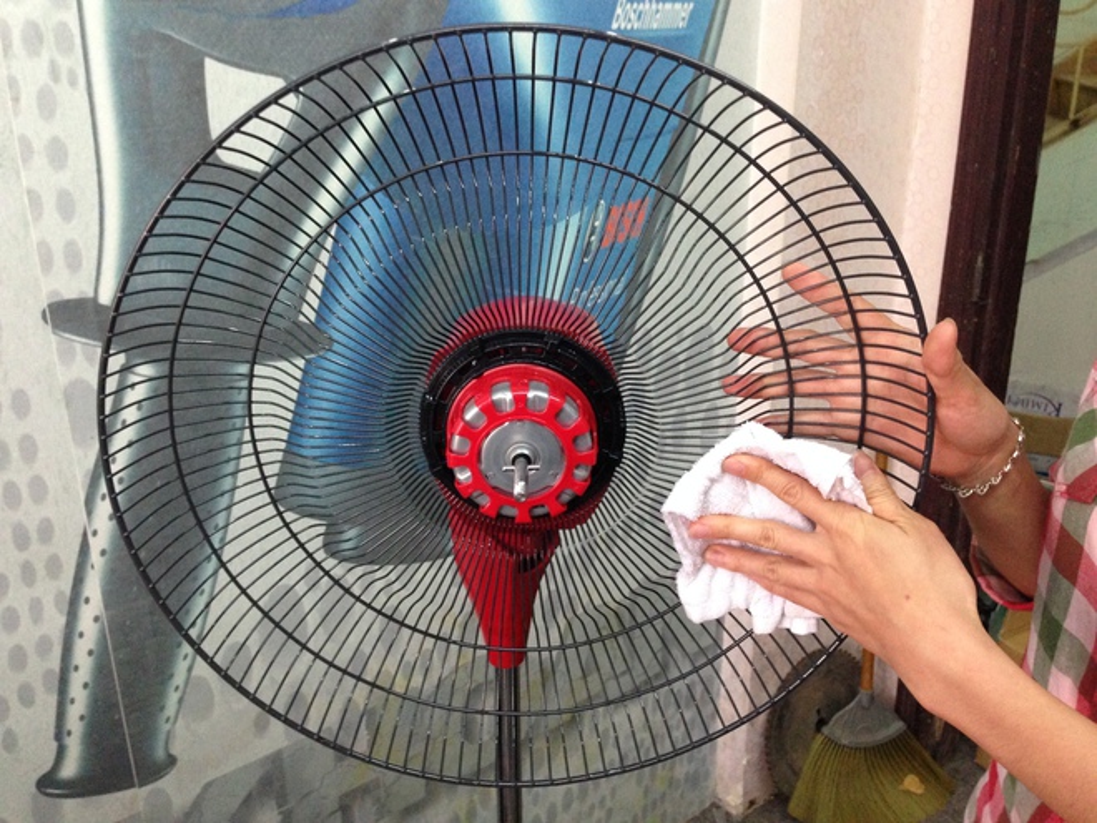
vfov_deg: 42.9
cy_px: 412
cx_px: 548
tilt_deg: -19.8
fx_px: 1046
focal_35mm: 33
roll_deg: +1.9
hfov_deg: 55.4
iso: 320
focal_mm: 4.12
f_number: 2.4
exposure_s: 1/20
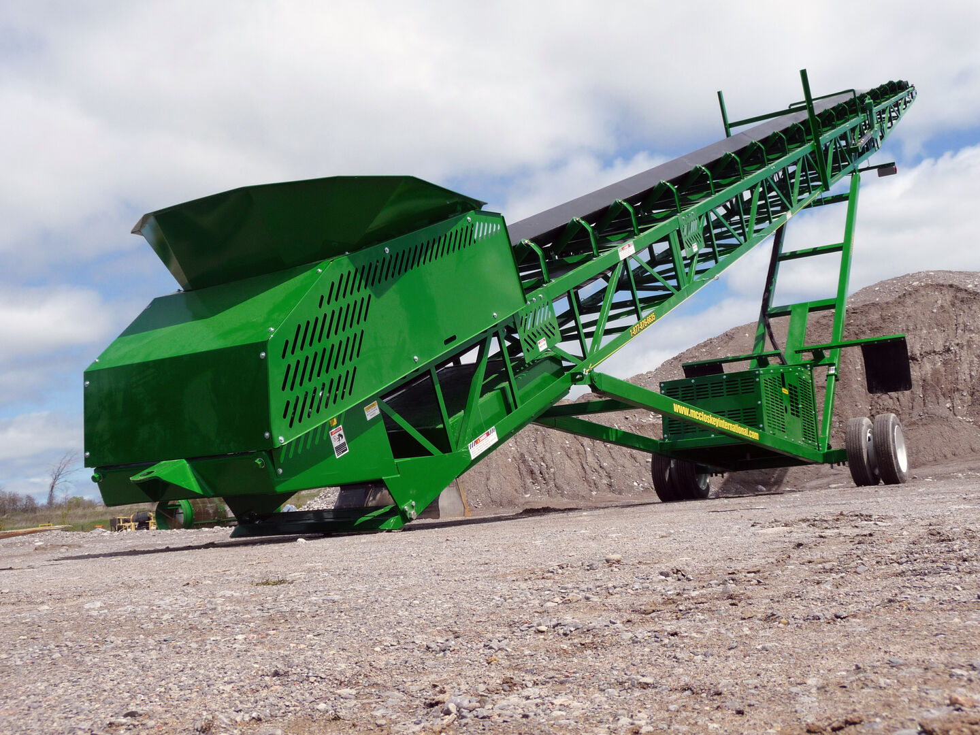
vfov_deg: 37.7
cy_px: 368
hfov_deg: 49.0
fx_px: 1076
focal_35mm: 38
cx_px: 490
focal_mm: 6.3
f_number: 9
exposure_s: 1/250
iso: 100
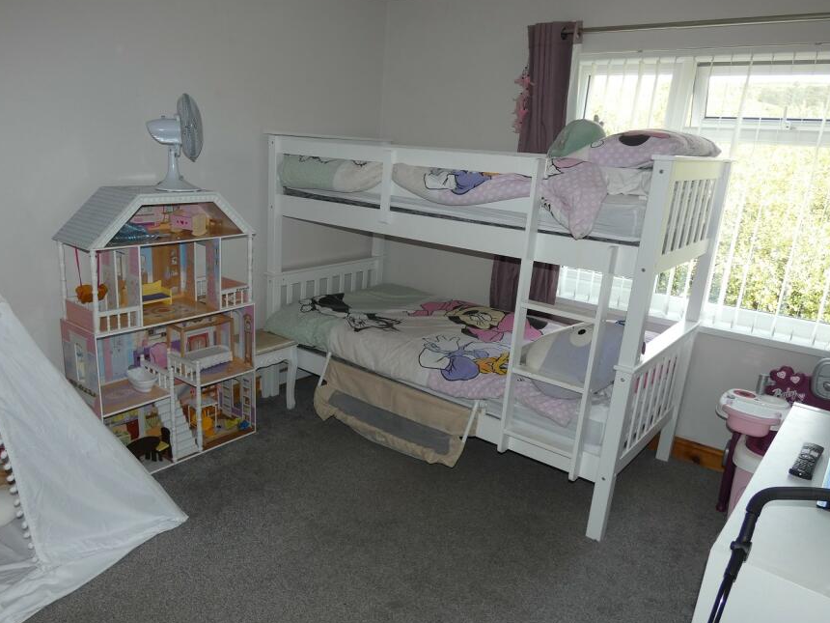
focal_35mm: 25
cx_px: 360
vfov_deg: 54.9
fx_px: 599
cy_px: 326
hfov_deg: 69.1
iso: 80
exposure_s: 1/60
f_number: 2.9
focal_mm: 3.8
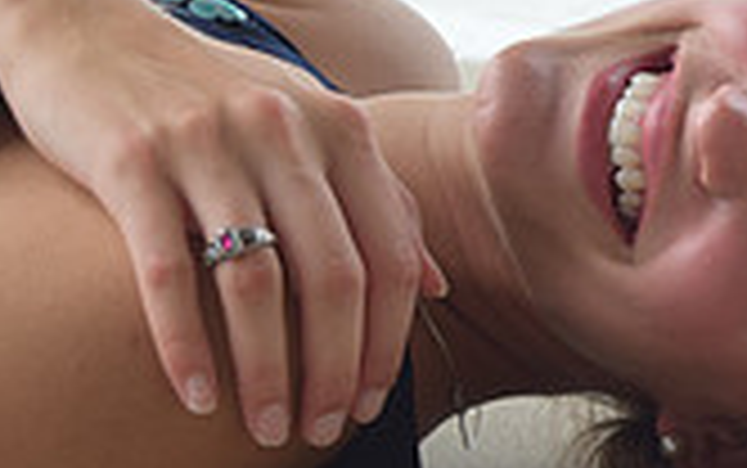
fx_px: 3708
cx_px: 1116
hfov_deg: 11.1
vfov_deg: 7.2
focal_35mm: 182
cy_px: 241
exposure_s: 1/160
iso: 200
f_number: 5.6
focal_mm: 34
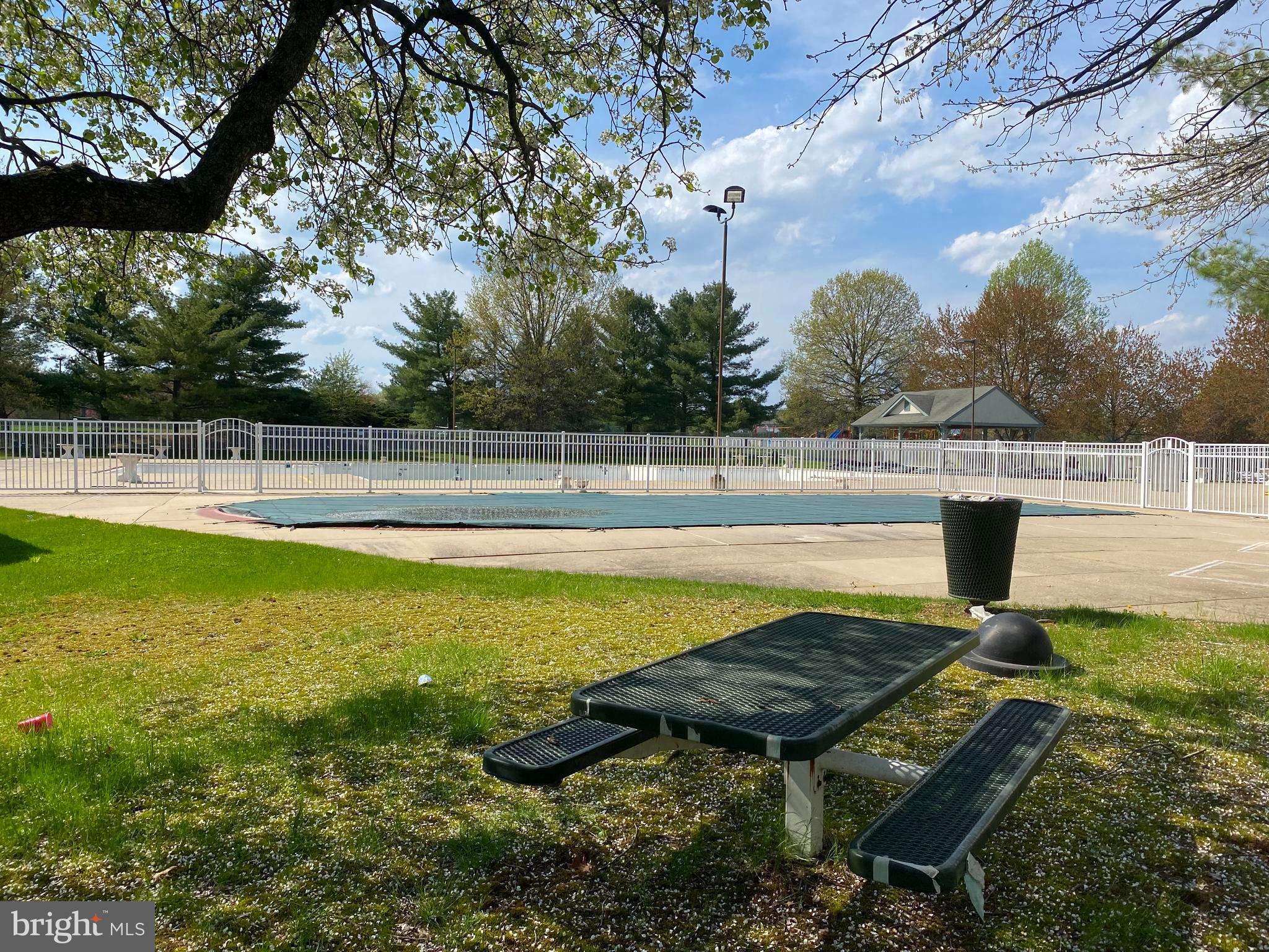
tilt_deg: -1.3
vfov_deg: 53.1
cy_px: 476
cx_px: 634
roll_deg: -0.6
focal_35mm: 26
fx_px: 953
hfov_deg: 67.3
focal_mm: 4.25
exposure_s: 1/3497
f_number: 1.8
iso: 32
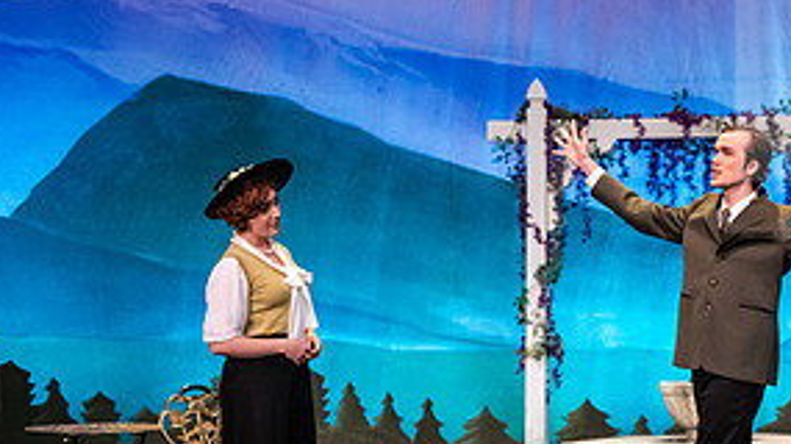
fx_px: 4025
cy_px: 284
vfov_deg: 6.3
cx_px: 652
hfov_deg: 11.2
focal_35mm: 192
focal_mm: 90
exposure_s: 1/320
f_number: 3.2
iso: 4000
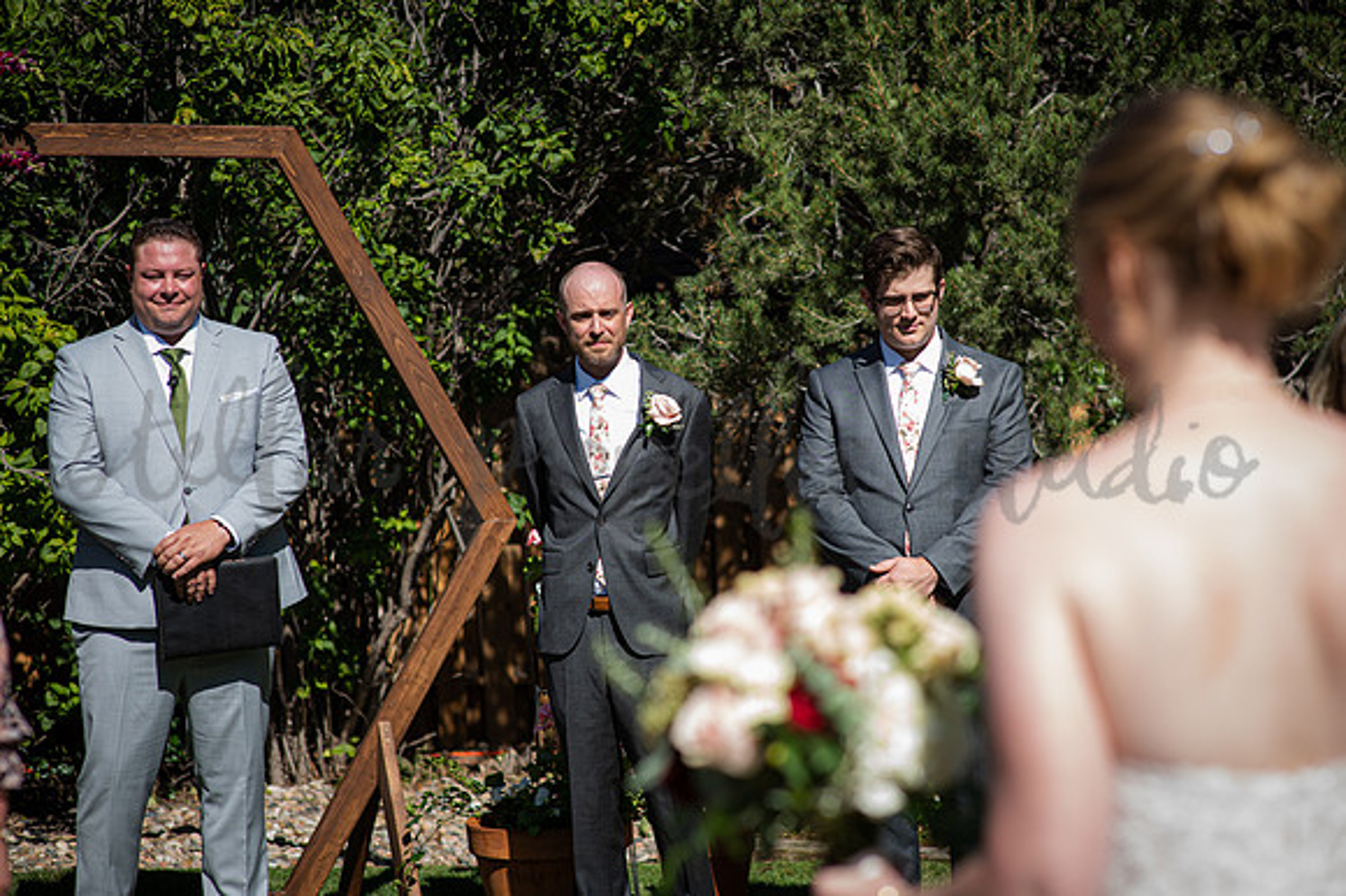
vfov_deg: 16.1
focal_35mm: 85
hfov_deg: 23.9
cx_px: 673
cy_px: 448
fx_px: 3176
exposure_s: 1/1600
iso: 200
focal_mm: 85
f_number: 3.2
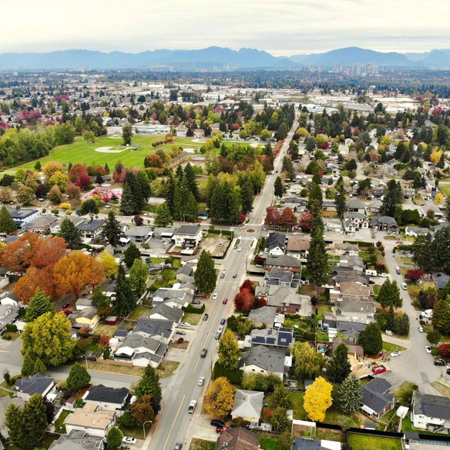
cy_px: 226
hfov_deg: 55.6
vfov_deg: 55.6
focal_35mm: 29
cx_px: 237
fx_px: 427
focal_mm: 4.5
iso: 104
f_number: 2.8
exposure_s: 1/327
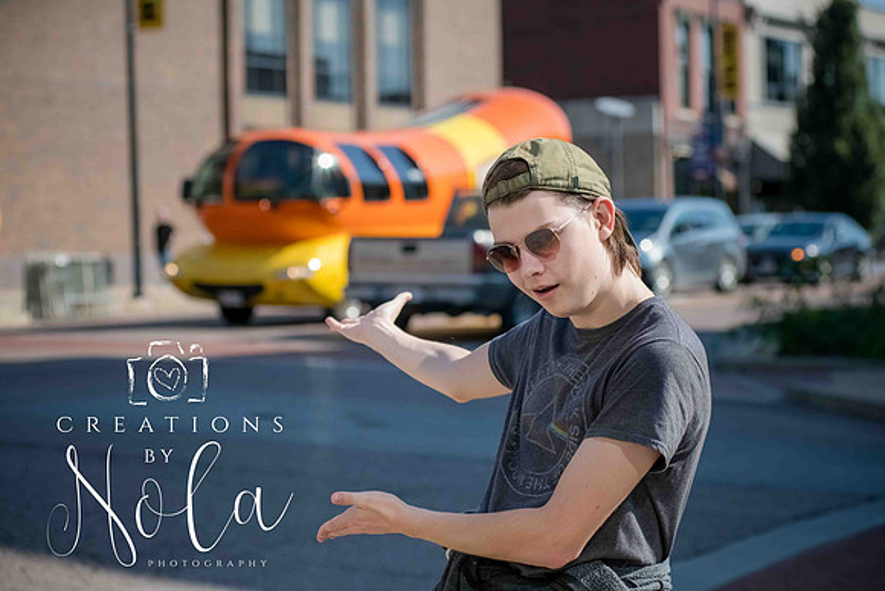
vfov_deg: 17.1
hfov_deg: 25.4
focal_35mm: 80
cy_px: 296
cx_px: 442
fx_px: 1967
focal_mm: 80
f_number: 5
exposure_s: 1/8000
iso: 1600
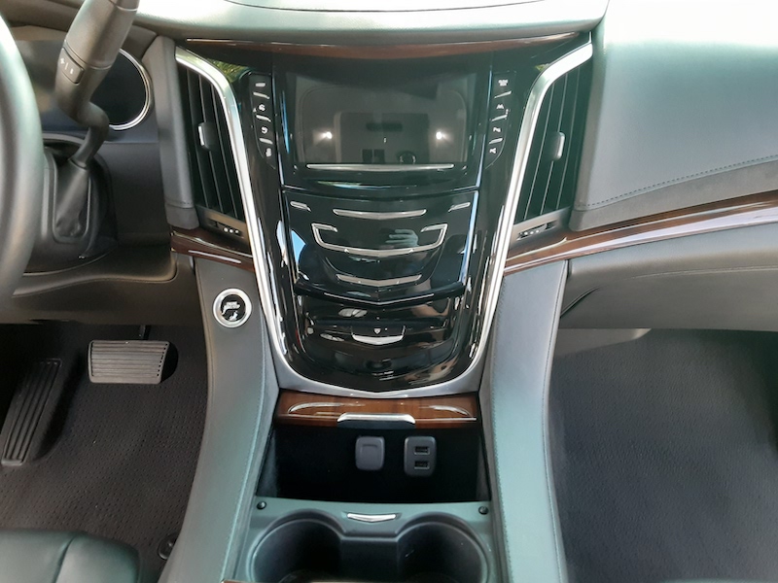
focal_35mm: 27
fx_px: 607
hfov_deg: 65.3
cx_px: 389
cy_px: 292
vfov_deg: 51.4
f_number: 1.9
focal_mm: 2.91
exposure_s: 1/60
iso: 200
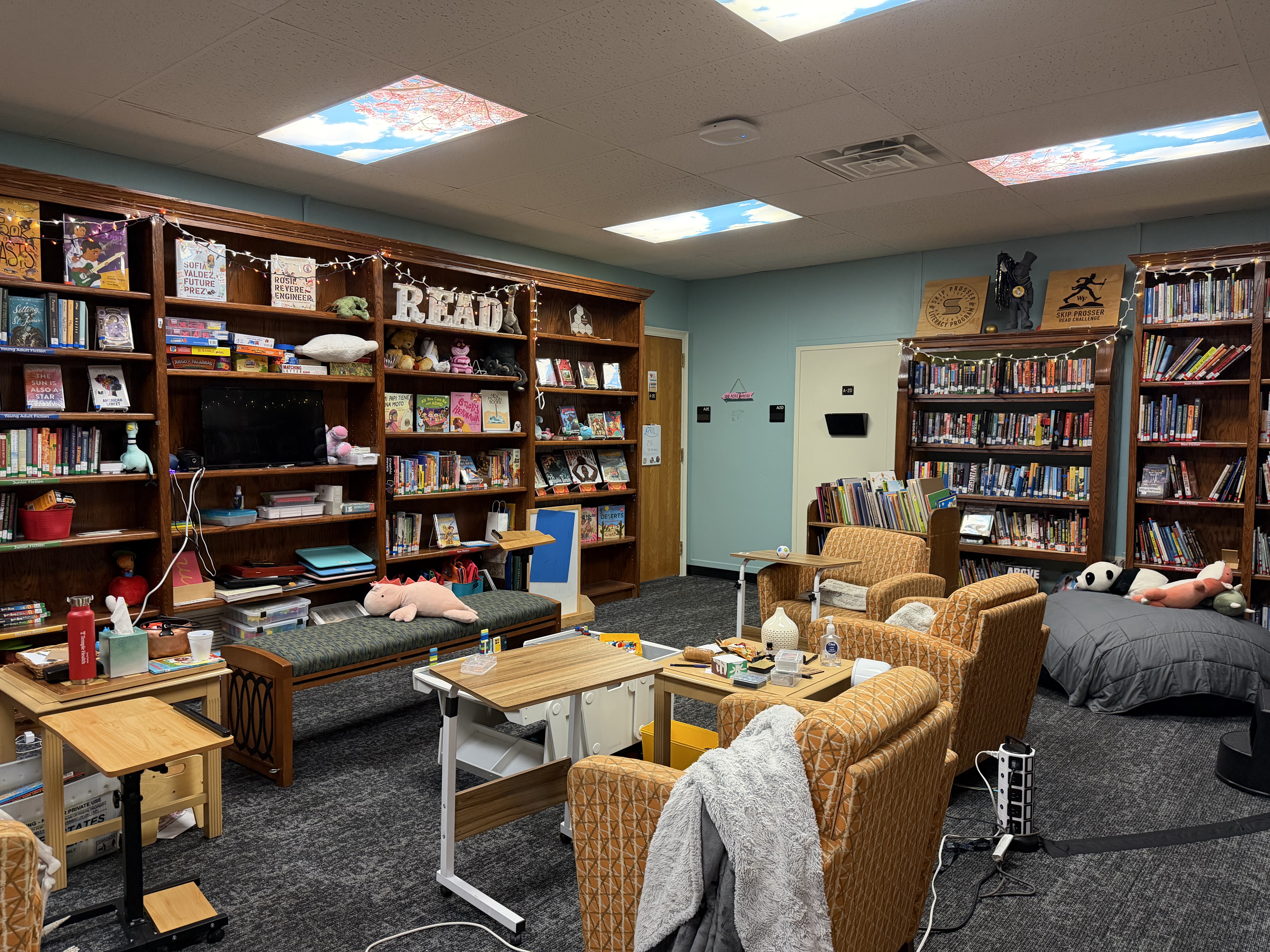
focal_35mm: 24
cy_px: 476
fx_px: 881
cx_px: 635
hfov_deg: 71.6
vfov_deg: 56.8
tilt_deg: -3.8
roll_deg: -0.5
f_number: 1.78
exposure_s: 1/60
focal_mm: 6.76
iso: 400
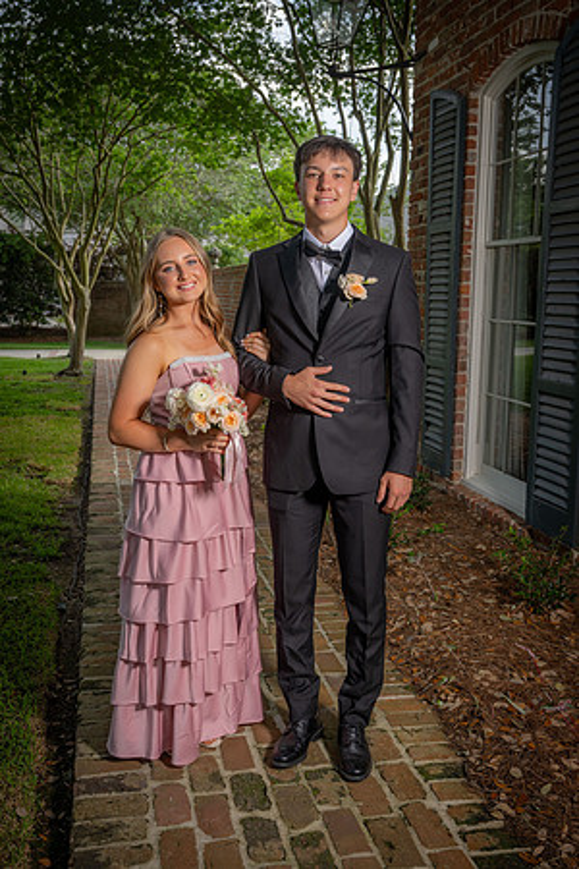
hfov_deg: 36.9
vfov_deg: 53.1
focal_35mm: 36
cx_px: 290
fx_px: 868
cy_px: 434
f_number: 5.6
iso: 100
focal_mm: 36
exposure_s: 1/160
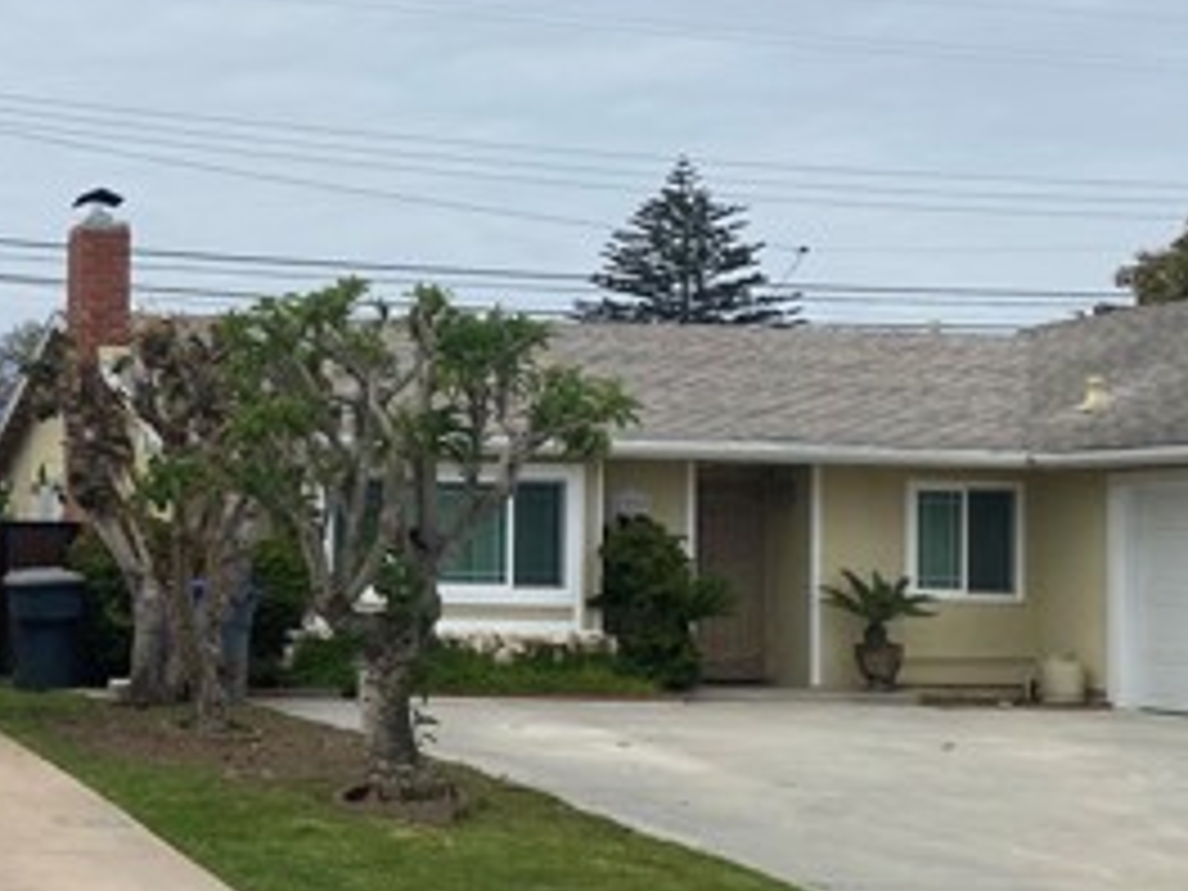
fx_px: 2162
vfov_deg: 23.3
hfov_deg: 27.3
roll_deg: -1.9
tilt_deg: +0.9
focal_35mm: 63
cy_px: 504
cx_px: -212
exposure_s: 1/6410
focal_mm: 4.25
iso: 32
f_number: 1.8
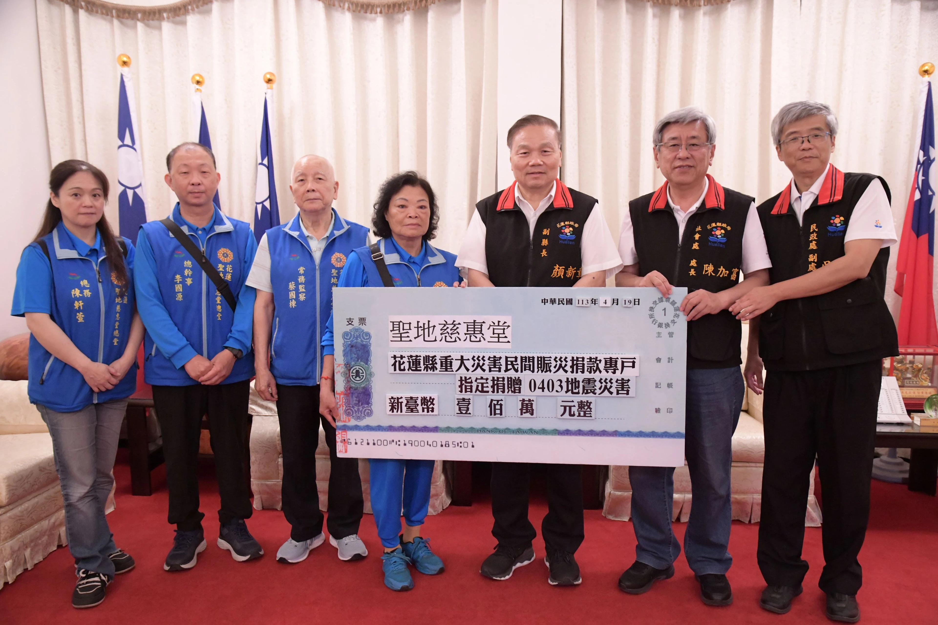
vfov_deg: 43.6
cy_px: 312
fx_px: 782
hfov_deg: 61.9
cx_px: 469
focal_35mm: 30
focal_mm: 30
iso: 8000
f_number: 5
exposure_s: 1/160
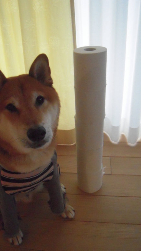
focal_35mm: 31
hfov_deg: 37.6
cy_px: 126
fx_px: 206
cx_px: 56
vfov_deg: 62.6
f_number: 2.7
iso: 1600
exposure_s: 1/80
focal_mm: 5
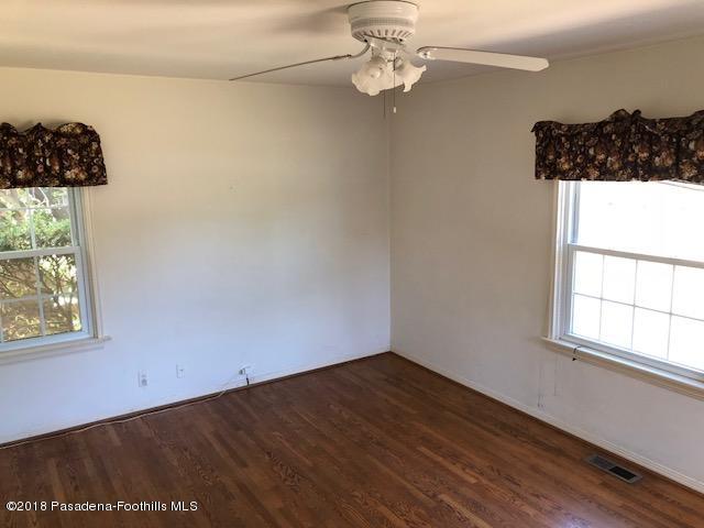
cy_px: 264
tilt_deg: -9.8
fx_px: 569
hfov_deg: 63.4
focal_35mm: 28
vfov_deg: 49.7
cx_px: 352
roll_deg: +1.0
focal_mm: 4
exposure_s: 1/24
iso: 40
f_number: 1.8
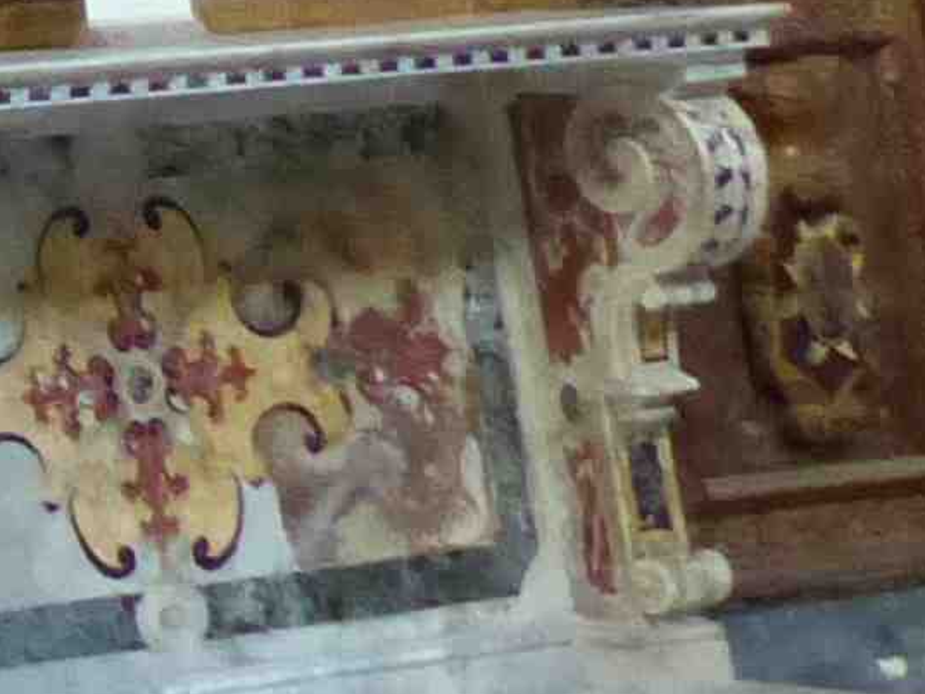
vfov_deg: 6.9
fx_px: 5184
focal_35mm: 194
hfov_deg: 8.5
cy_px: -1315
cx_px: -1826
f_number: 2.8
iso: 800
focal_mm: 4.5
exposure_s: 1/25
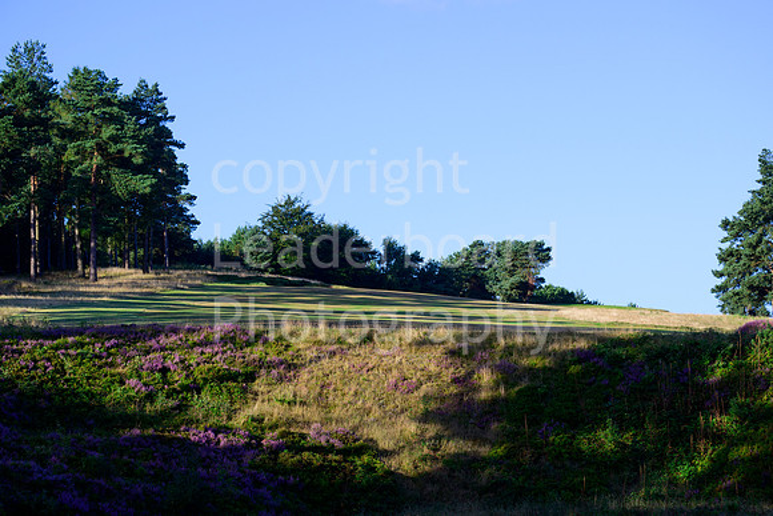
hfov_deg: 20.4
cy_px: 258
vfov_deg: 13.7
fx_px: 2148
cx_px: 386
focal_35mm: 100
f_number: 7.1
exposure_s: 1/800
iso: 500
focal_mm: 100
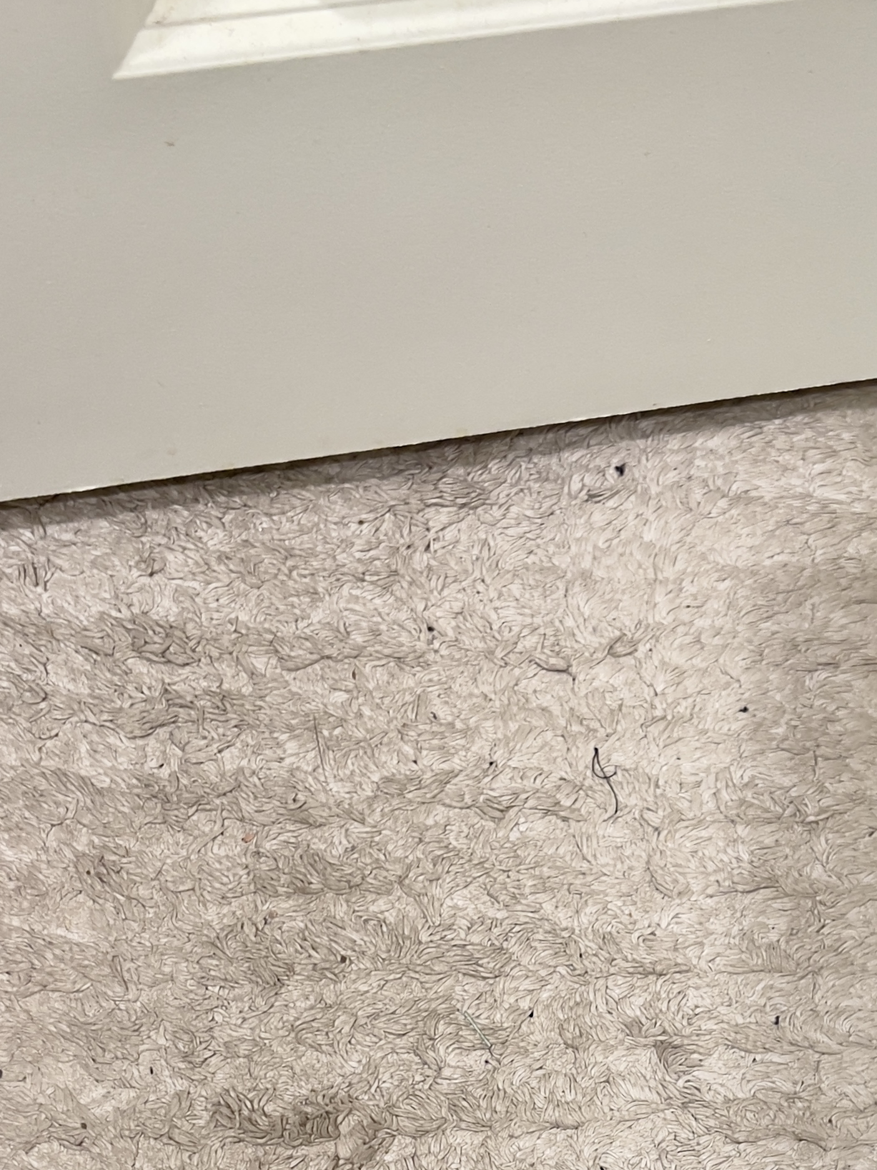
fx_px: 1892
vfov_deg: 32.2
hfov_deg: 25.9
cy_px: 1117
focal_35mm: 56
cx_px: 592
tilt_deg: -80.1
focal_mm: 5.7
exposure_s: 1/60
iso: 160
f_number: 1.5
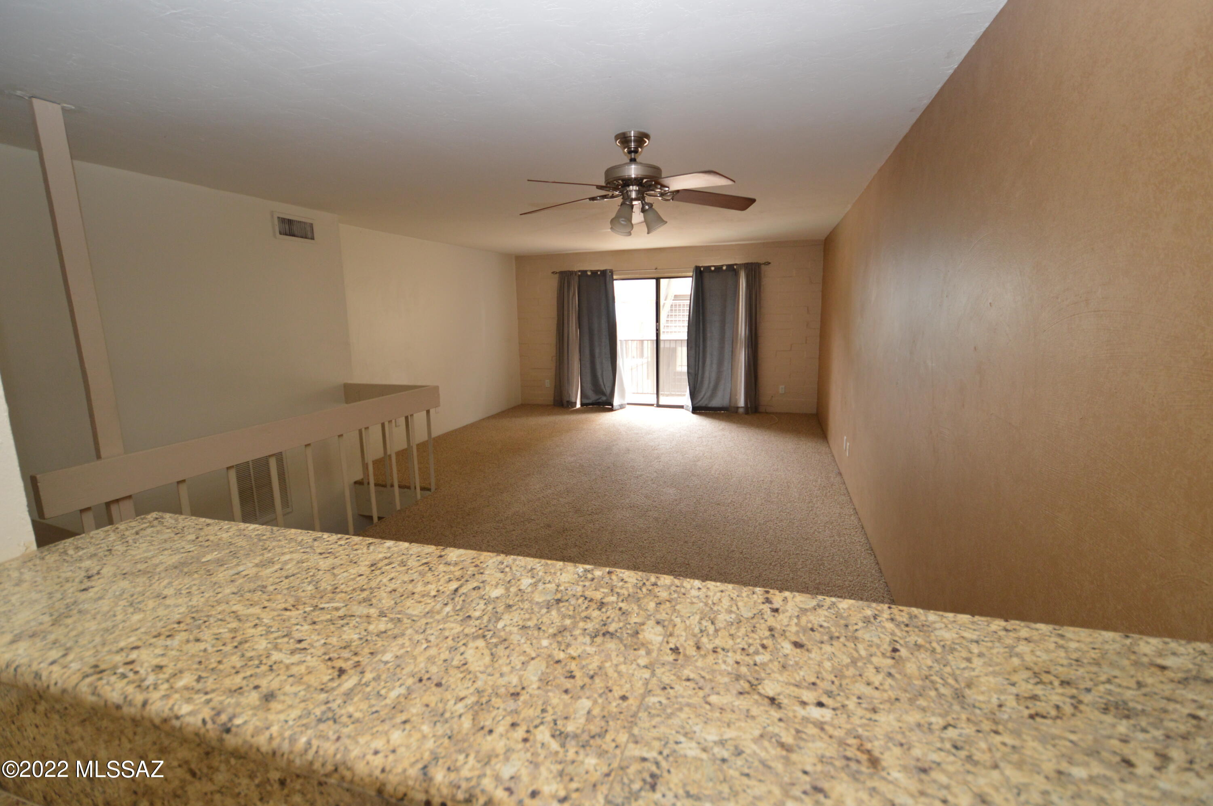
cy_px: 403
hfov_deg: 100.4
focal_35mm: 15
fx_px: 505
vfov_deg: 77.2
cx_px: 606
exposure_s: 1/60
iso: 560
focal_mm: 10
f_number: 3.5
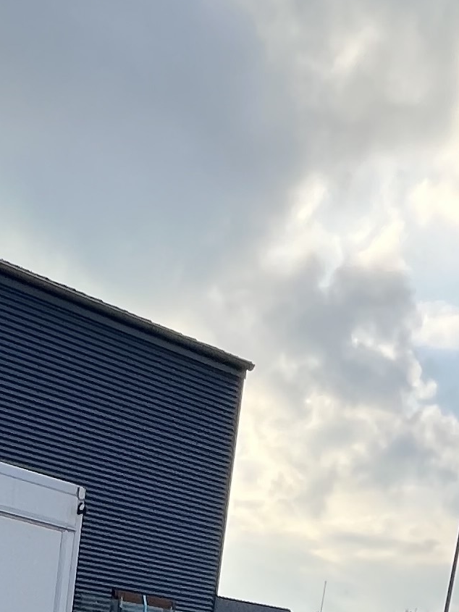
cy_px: 1255
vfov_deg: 18.5
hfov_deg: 23.4
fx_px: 1096
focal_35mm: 62
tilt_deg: -26.2
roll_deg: -7.8
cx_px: 109
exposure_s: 1/447
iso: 32
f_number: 1.8
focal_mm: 1.57
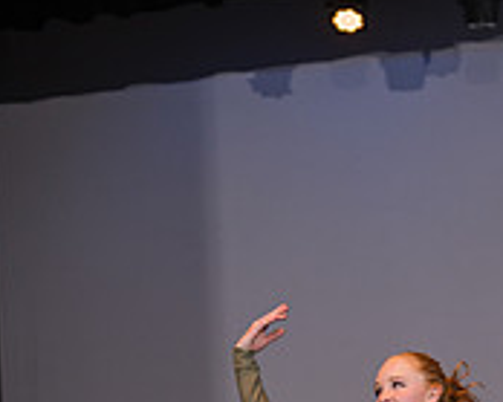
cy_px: 639
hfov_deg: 11.3
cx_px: 425
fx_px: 2529
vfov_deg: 8.8
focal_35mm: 170
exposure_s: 1/500
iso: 400
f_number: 3.2
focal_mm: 70
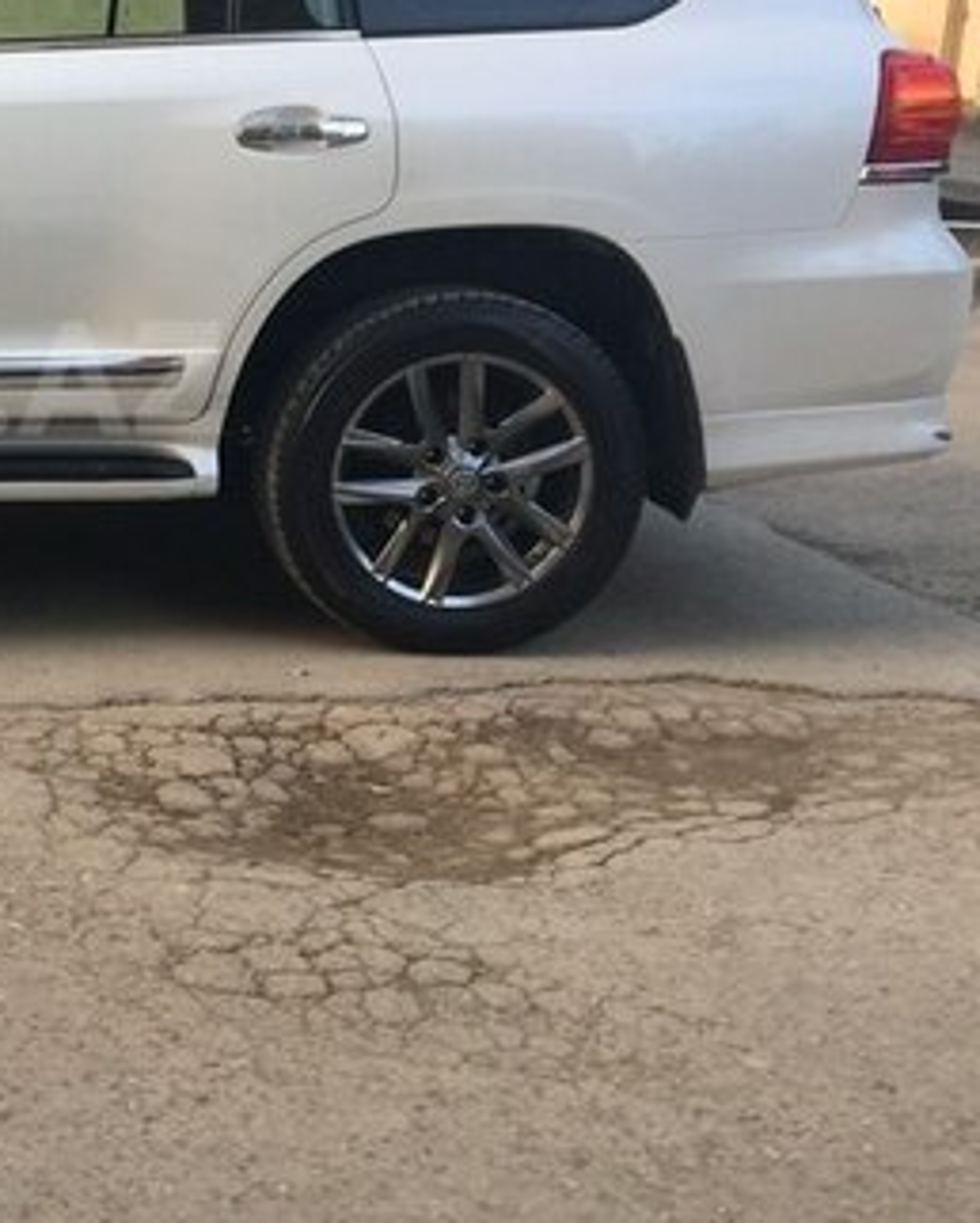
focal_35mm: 58
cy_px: 378
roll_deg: -2.3
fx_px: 2101
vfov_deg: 32.1
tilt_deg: -9.6
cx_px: -167
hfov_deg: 24.1
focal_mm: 4.15
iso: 32
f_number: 2.2
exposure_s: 1/50
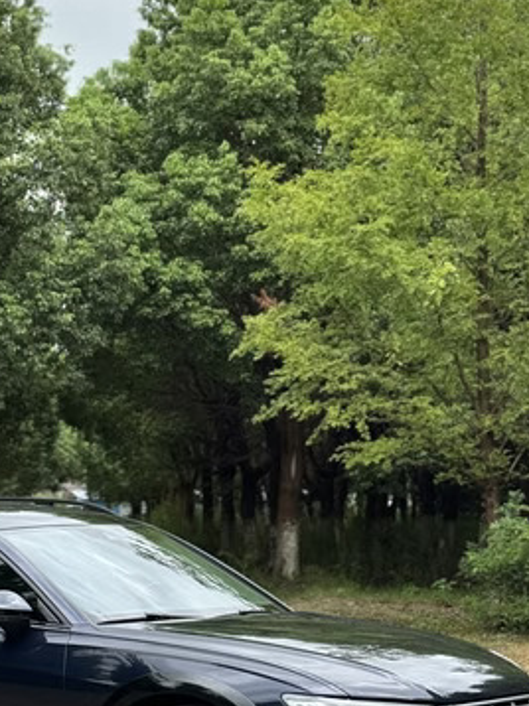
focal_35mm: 103
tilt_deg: +2.2
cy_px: 406
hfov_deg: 14.2
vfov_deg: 19.1
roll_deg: -0.5
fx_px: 2101
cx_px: 49
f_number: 1.78
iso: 64
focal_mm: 6.76
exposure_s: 1/783
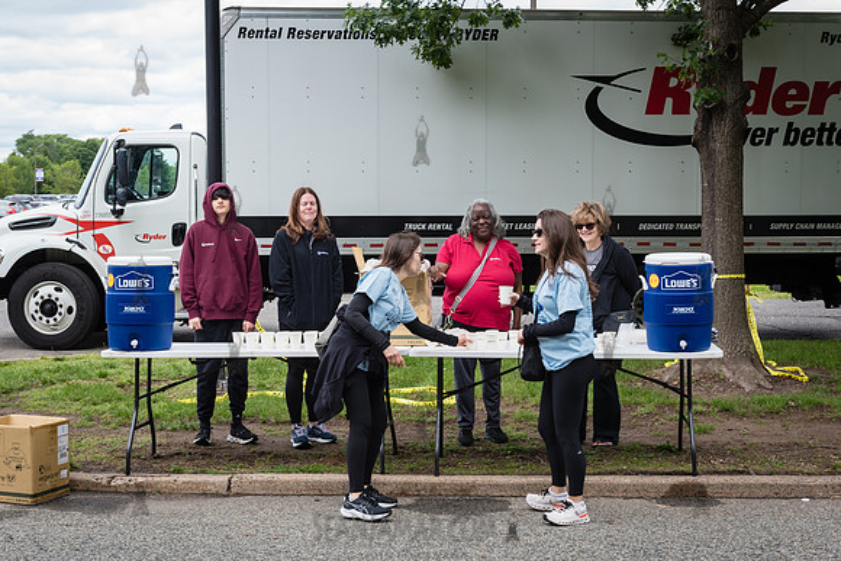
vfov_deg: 24.9
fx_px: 1273
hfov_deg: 36.6
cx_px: 432
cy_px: 280
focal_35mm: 54
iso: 400
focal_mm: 52
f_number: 7.1
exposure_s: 1/250
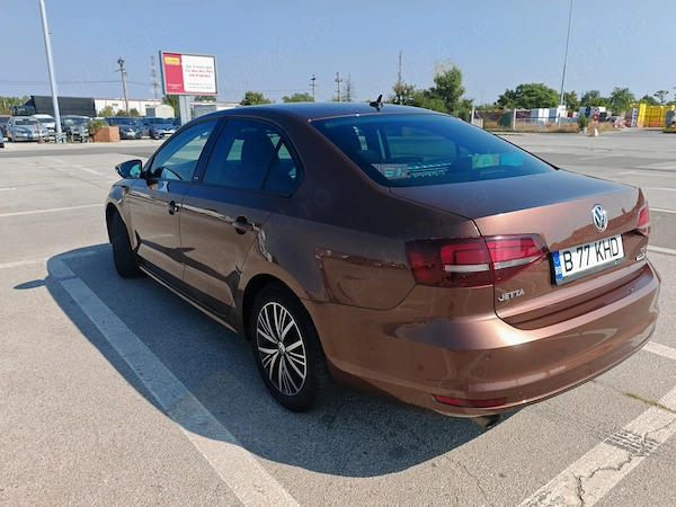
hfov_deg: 65.3
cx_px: 338
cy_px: 254
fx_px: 527
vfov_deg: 51.4
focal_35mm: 27
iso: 50
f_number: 1.6
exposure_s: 1/2700
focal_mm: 7.62
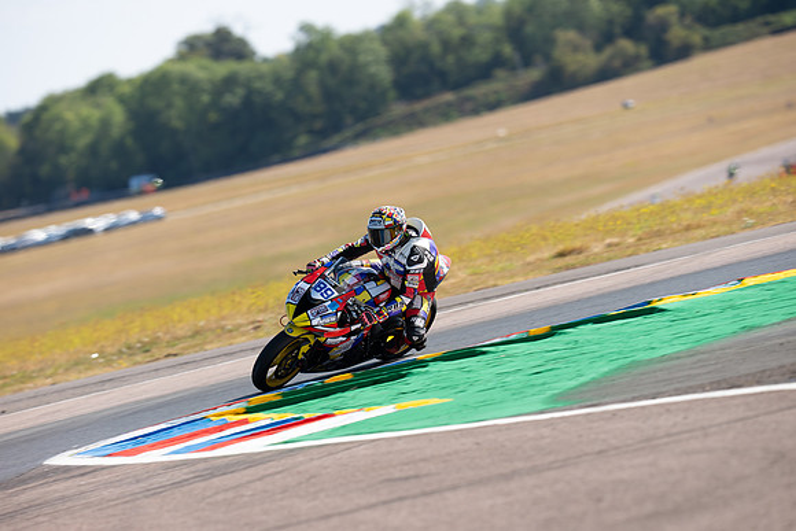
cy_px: 266
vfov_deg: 3.4
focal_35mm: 400
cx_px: 398
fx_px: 8846
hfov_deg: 5.2
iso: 100
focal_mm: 400
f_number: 5.6
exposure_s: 1/400
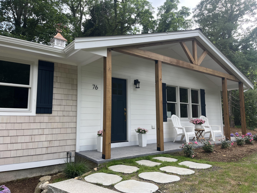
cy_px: 96
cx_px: 128
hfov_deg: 67.3
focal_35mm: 26
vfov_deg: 53.1
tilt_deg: +5.7
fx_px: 193
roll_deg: +0.6
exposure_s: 1/928
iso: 50
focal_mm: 5.1
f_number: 1.6
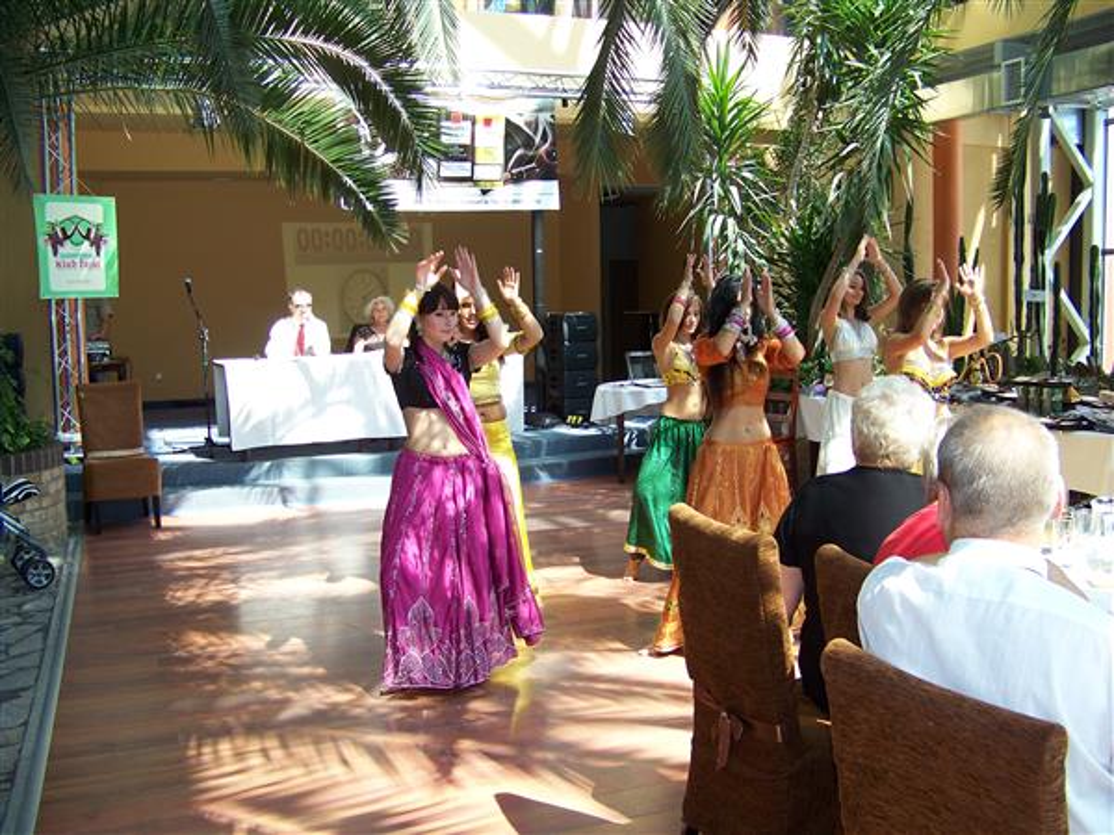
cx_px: 557
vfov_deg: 39.7
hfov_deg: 51.4
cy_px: 418
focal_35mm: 36
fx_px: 1159
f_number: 2.8
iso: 64
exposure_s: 1/100
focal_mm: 5.85
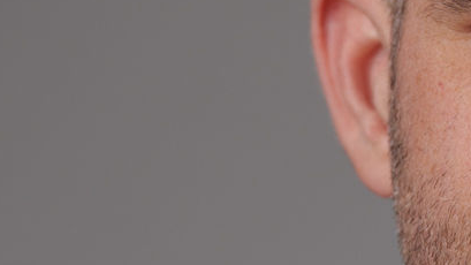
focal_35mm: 477
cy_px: 217
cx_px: 639
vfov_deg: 2.5
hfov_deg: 4.5
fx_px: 5957
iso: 100
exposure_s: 1/200
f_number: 4
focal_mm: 91
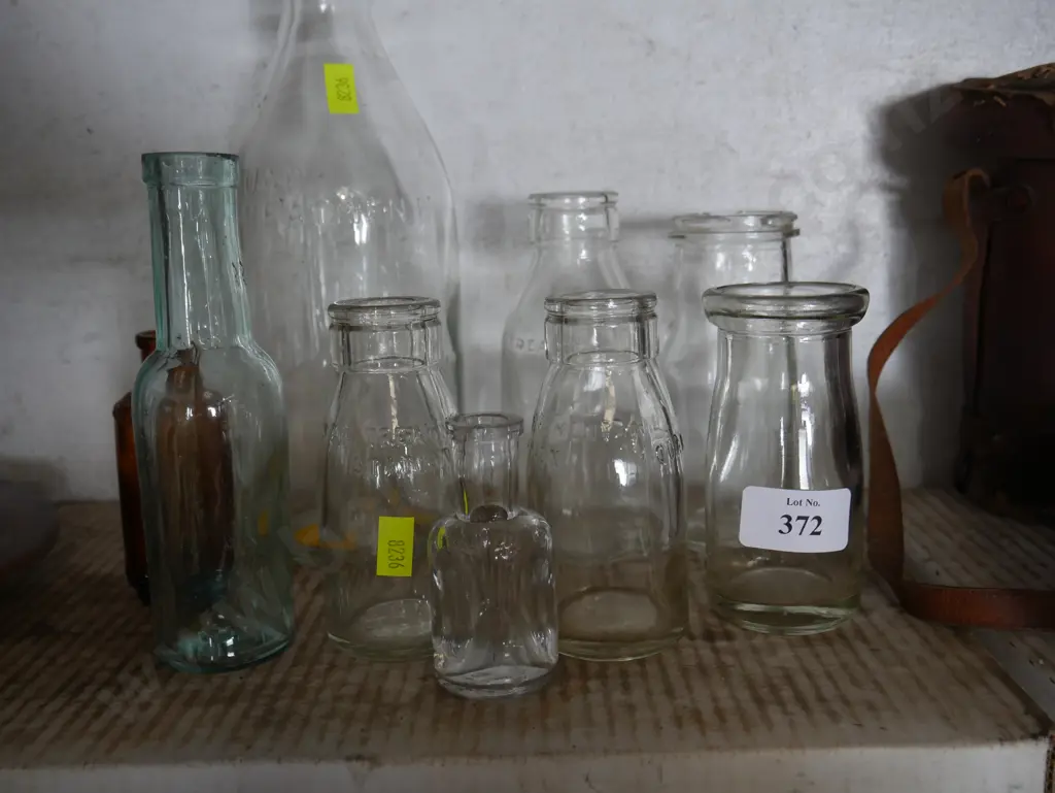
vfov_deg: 44.2
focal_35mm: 32
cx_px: 528
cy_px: 396
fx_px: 976
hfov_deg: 56.8
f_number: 3.6
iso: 500
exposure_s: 1/60
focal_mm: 16
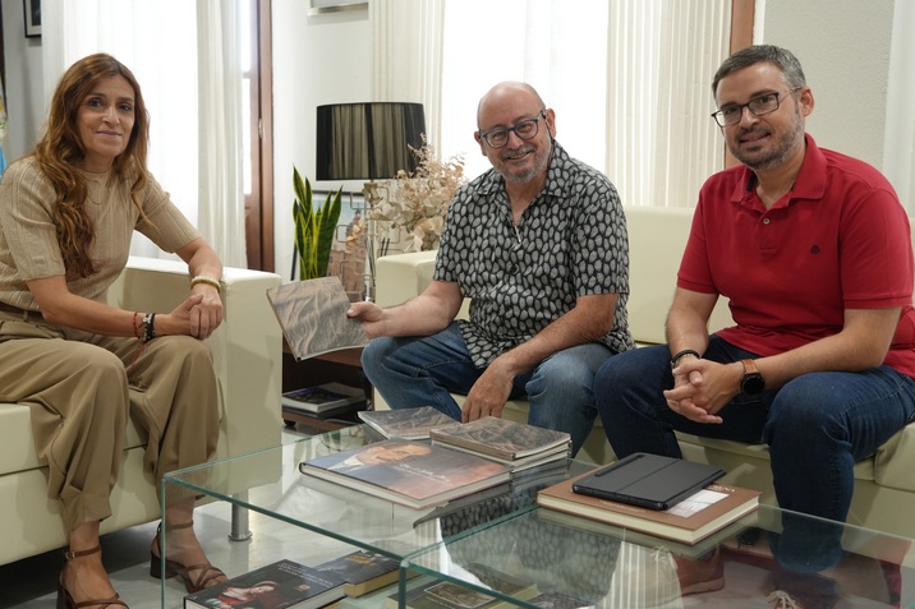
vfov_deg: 35.0
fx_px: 966
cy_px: 280
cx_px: 438
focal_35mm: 38
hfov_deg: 50.7
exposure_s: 1/160
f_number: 4
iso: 2000
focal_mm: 34
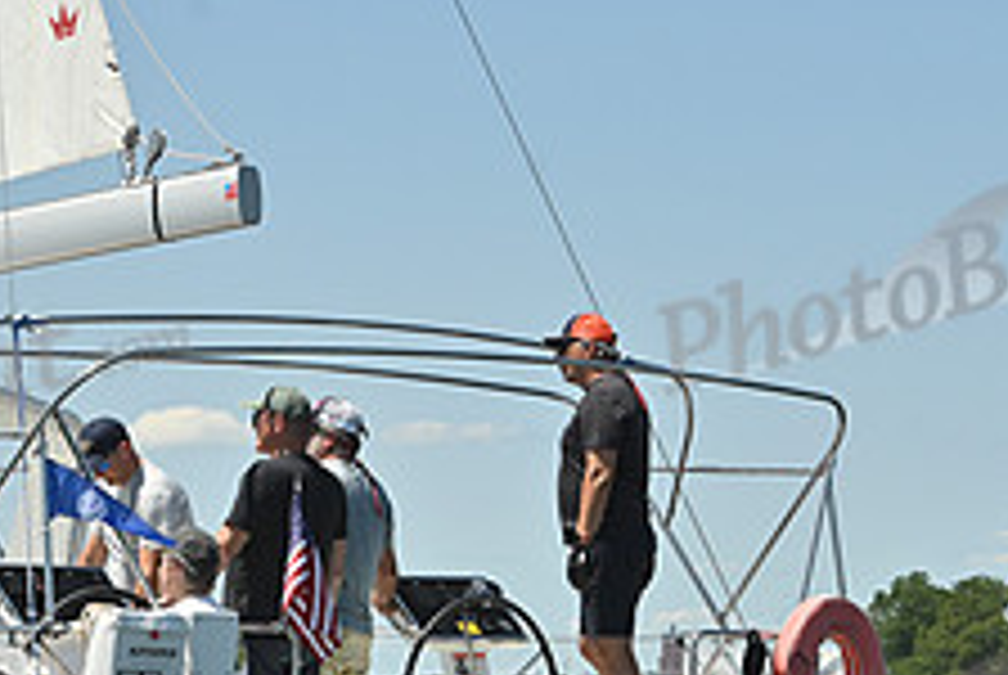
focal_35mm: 181
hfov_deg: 11.3
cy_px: 574
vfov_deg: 7.6
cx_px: 428
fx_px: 5075
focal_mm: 70
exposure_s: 1/1600
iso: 320
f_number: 8
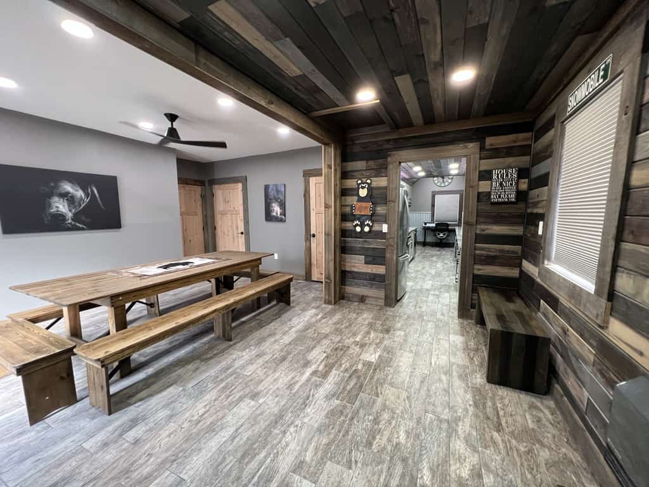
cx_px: 324
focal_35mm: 13
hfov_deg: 106.2
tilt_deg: -8.1
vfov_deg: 89.9
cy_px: 244
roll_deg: +0.2
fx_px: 244
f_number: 1.8
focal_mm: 1.57
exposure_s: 1/60
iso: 320
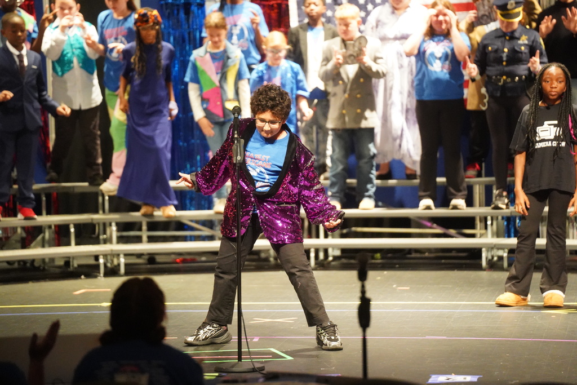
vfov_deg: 7.6
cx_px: 288
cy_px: 192
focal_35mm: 180
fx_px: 2885
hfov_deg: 11.4
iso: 12800
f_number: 2.8
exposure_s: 1/400
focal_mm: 180
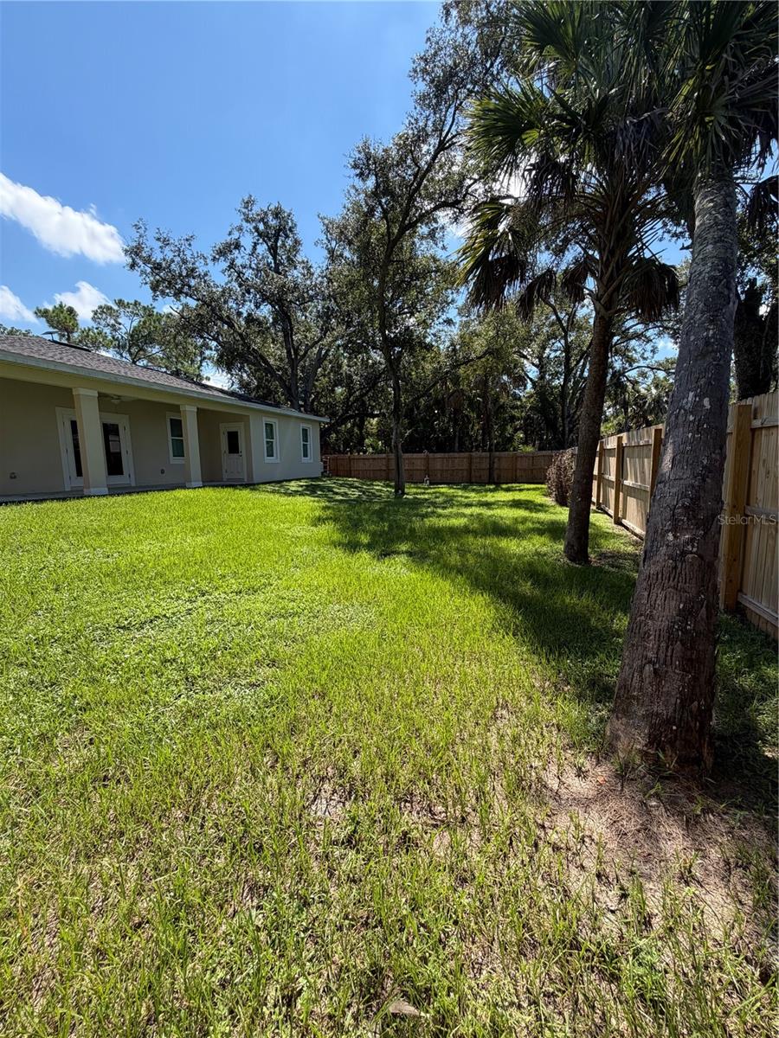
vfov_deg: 102.1
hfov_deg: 85.7
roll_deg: +1.1
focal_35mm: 14
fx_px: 420
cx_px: 390
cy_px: 519
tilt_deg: -7.7
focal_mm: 2.22
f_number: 2.2
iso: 40
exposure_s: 1/770
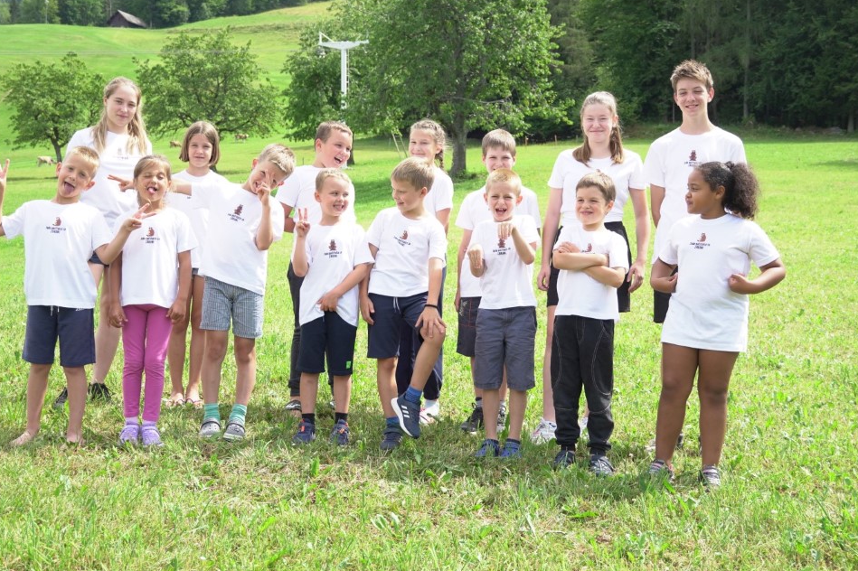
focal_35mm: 51
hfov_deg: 38.9
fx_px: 1215
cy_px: 254
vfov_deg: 26.4
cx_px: 406
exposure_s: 1/320
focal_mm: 28
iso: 125
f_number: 4.5
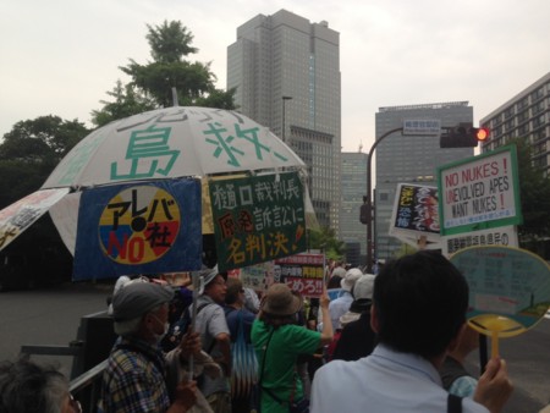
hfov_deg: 55.3
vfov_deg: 43.0
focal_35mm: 33
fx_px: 525
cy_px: 206
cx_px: 275
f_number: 2.4
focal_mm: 4.12
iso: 50
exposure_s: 1/60
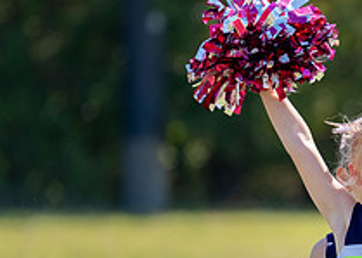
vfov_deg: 1.8
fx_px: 8117
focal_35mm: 790
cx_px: 400
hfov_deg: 2.6
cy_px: 252
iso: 200
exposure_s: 1/2000
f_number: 2.8
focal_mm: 200
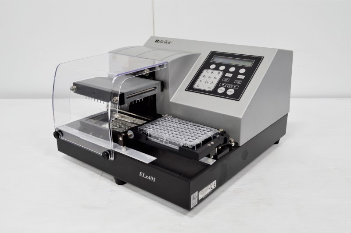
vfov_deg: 36.8
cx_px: 176
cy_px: 116
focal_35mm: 36
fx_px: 351
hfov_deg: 53.2
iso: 280
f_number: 5.6
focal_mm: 24
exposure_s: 1/125
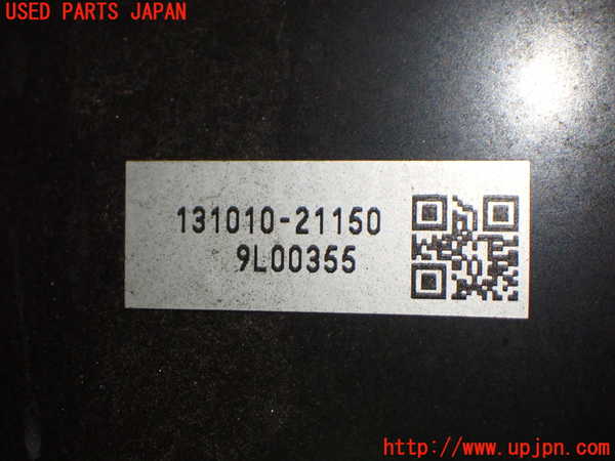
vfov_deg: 16.8
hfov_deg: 22.3
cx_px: 308
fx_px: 1563
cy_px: 230
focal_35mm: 88
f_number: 4.5
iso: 800
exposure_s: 1/125
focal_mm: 15.66
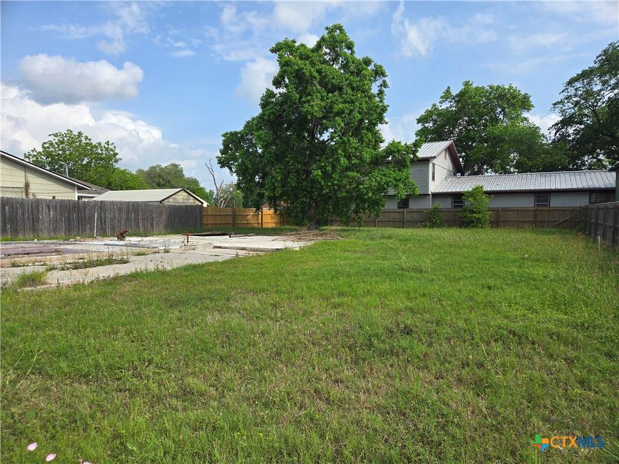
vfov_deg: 58.9
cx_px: 310
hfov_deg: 73.9
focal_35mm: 23
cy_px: 232
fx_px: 411
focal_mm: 5.4
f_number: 1.8
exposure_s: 1/1718
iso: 25
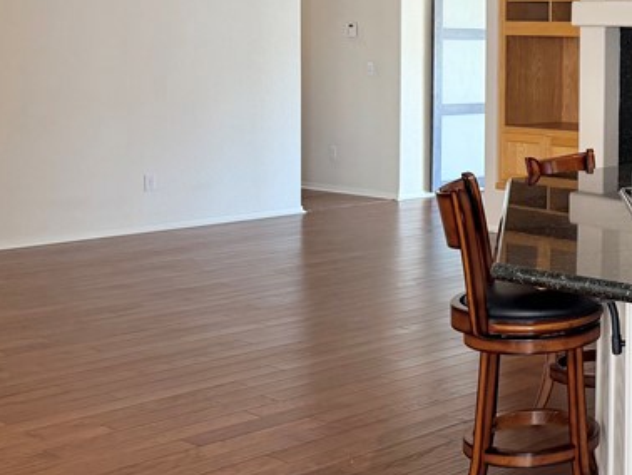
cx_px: 742
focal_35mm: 65
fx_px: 1187
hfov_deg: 26.7
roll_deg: -0.3
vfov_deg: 22.2
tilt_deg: -1.5
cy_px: 75
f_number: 1.78
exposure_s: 1/60
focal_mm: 6.76
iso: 160
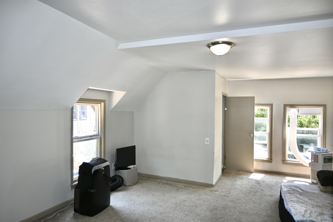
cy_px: 111
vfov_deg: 53.1
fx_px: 222
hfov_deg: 73.7
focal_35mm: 24
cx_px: 166
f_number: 3.5
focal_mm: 16
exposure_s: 1/60
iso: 110
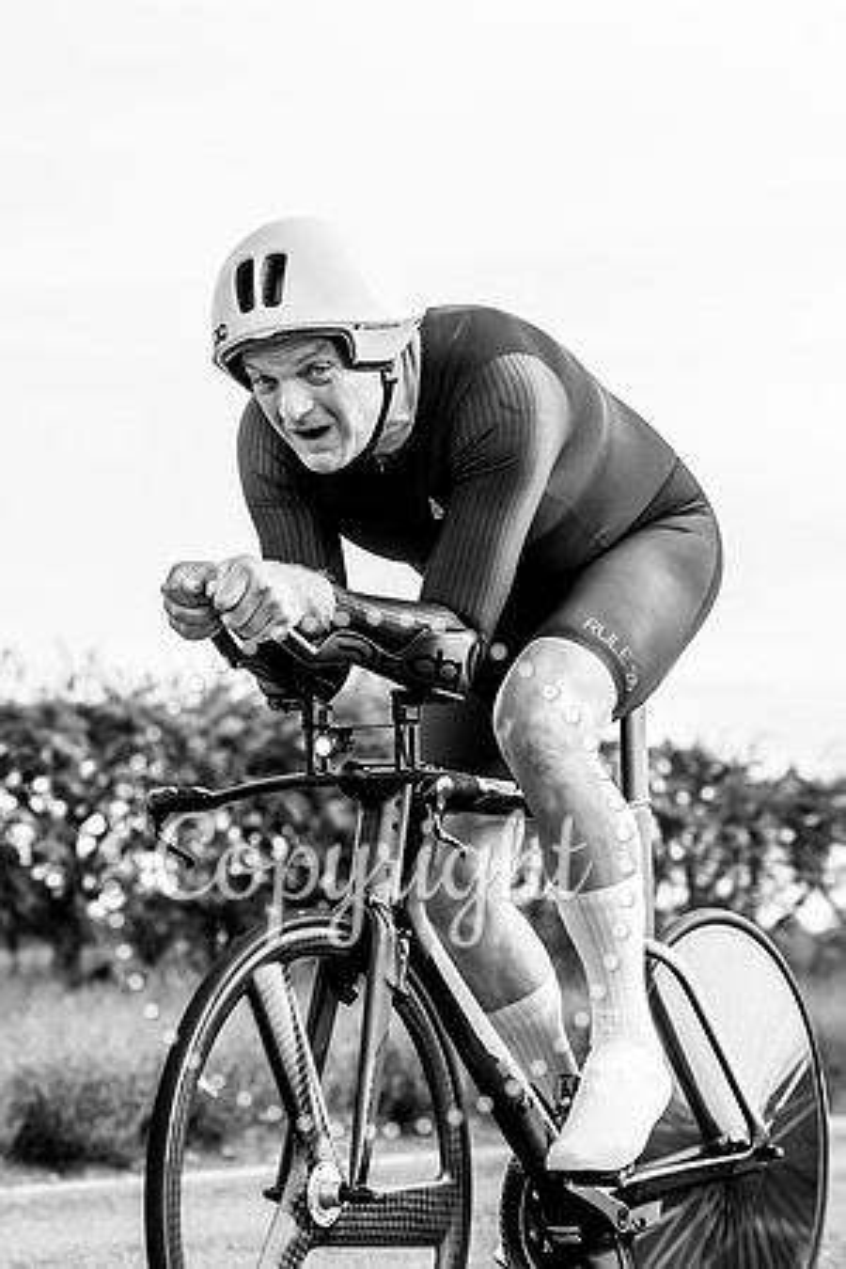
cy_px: 634
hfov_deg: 12.7
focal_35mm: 108
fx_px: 3807
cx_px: 333
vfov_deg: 18.9
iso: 160
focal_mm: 72
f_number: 4
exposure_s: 1/1000
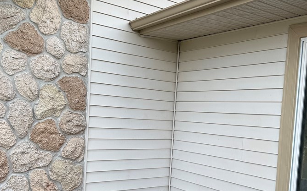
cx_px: 165
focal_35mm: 39
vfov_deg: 32.2
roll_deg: -3.7
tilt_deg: -2.4
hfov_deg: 50.4
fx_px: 326
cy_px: 141
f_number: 1.78
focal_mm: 6.76
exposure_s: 1/1653
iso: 80
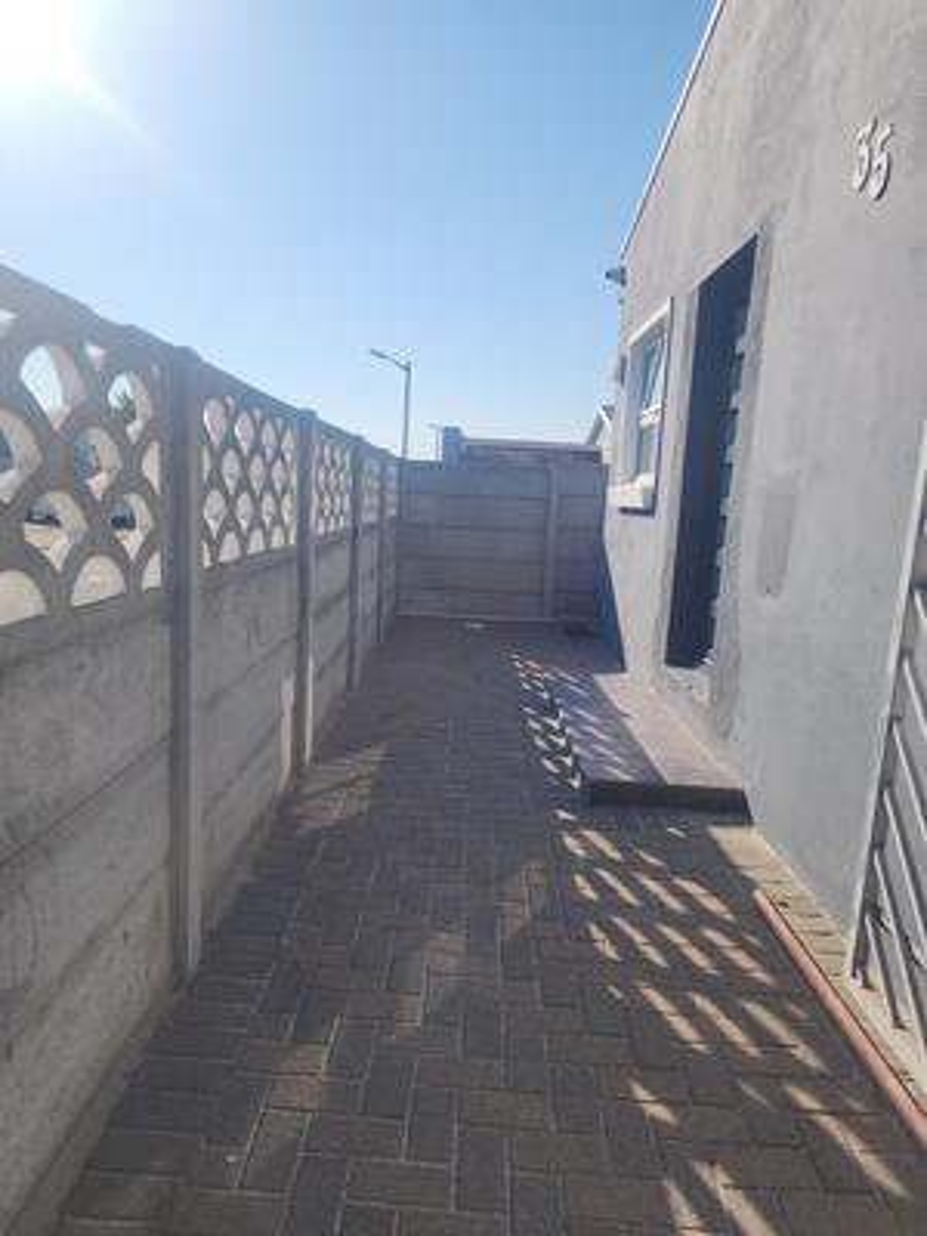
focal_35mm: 23
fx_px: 821
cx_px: 464
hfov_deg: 58.9
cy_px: 618
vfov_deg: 73.9
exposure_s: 1/1571
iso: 12
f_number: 1.8
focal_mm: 6.4
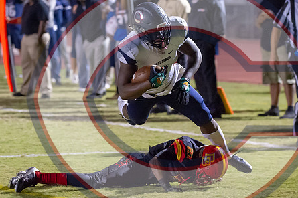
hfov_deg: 9.8
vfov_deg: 6.5
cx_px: 145
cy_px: 91
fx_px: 1745
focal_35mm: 211
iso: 5000
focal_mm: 120
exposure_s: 1/800
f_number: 2.8
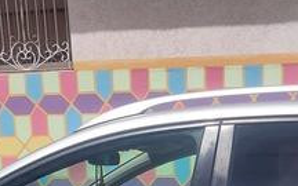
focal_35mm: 83
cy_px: 330
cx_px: 221
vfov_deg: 14.0
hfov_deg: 24.7
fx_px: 674
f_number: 1.8
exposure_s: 1/606
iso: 20
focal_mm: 4
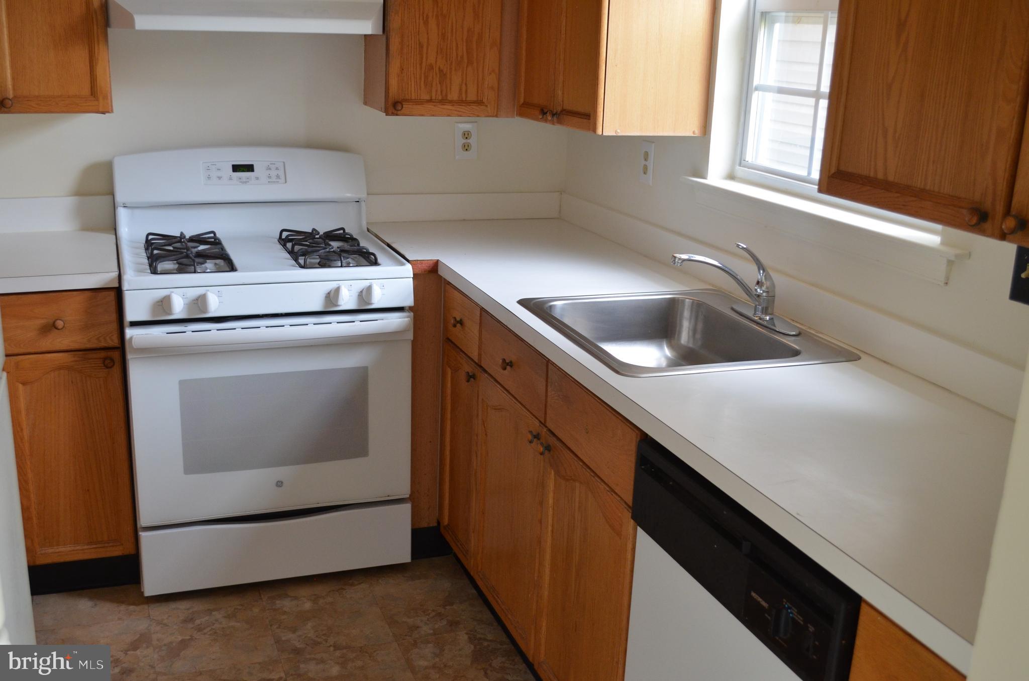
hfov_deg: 49.6
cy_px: 340
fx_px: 1112
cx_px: 514
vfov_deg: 34.1
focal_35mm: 39
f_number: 4.2
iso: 800
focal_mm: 26
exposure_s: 1/60
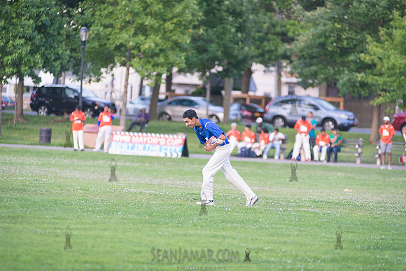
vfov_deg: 6.9
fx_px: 2256
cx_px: 203
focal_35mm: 200
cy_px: 136
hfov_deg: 10.3
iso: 1600
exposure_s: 1/800
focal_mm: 200
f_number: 2.8
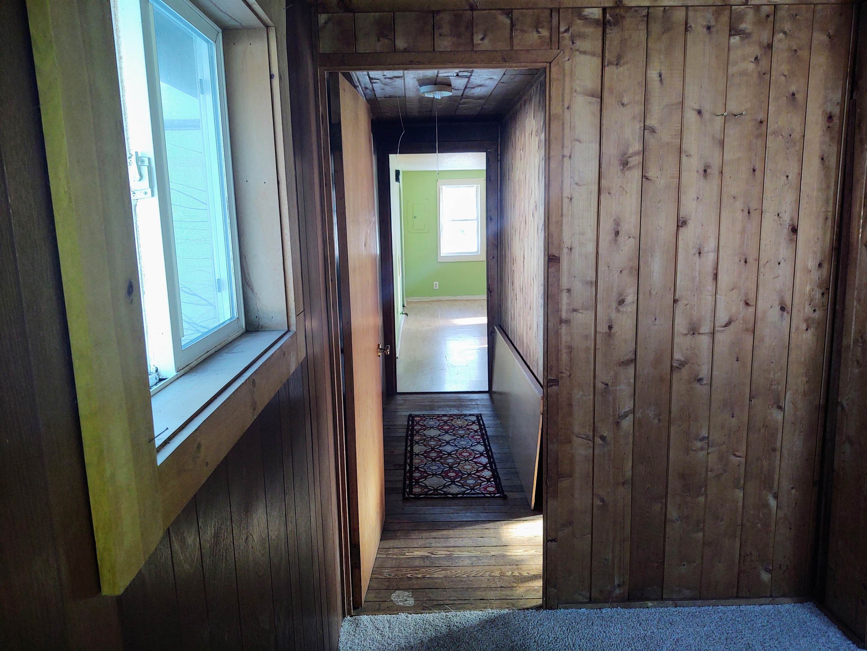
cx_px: 434
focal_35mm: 27
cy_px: 326
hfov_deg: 65.3
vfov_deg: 51.4
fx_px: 676
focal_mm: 4.75
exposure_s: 1/114
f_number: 1.7
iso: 100
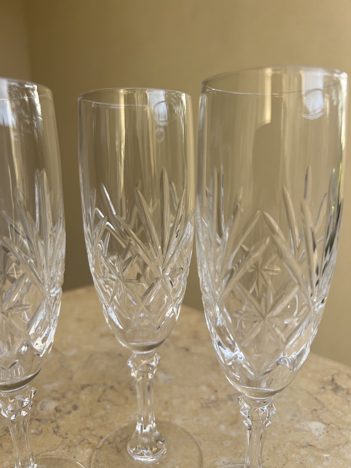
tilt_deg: -11.7
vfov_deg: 67.3
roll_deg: +0.0
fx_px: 352
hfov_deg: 53.1
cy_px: 234
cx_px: 176
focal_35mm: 26
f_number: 1.5
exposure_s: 1/561
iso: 50
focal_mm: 5.7
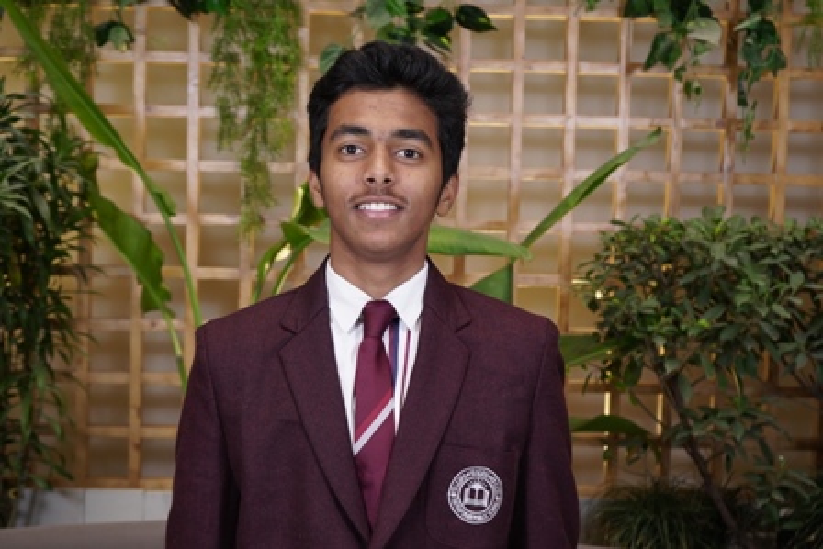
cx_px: 412
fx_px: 1326
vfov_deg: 23.4
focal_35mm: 58
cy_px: 274
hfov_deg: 34.5
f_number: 4
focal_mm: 39
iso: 320
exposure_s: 1/80
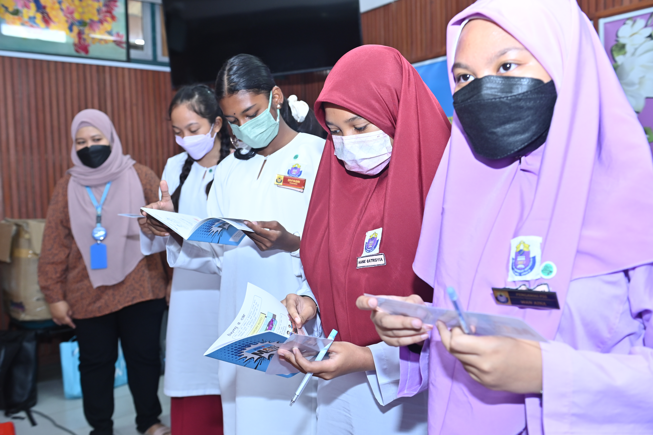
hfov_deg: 58.7
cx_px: 326
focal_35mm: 32
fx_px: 580
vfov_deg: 41.1
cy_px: 218
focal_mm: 32
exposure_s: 1/125
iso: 800
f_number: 3.5
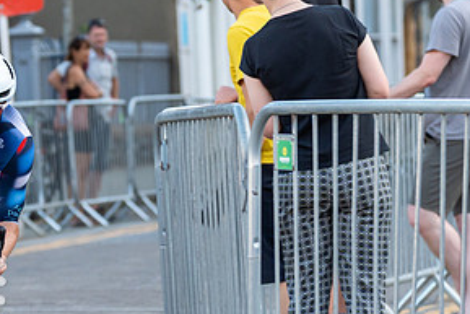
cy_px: 180
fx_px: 3866
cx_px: -29
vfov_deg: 4.6
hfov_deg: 6.9
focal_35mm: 296
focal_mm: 88
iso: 500
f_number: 3.2
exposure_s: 1/800
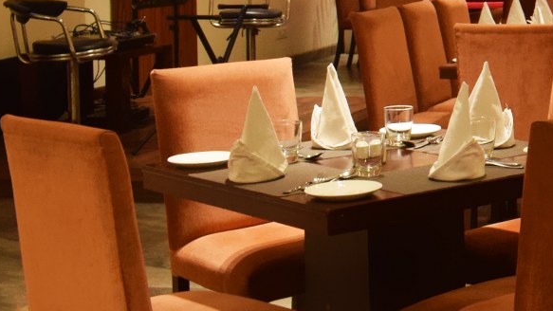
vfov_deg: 12.1
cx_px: 905
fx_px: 1422
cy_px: -104
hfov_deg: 18.6
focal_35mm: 97
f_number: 6.3
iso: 1250
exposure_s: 1/15
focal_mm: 18
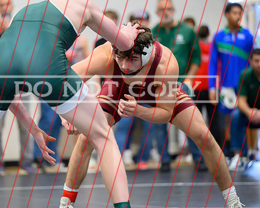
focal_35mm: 206
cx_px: 107
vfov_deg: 7.5
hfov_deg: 9.4
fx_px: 1586
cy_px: 93
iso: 8000
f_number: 2.8
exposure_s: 1/640
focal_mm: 165
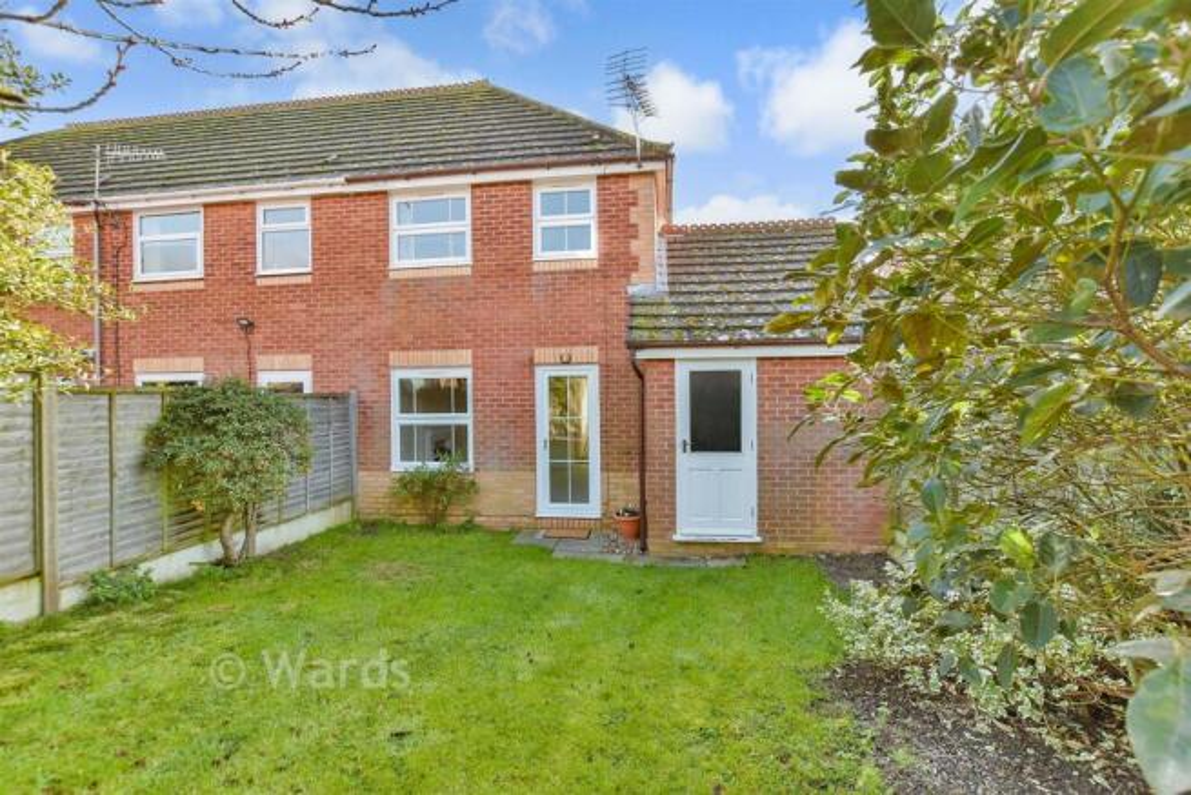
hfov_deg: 100.4
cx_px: 596
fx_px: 496
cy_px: 398
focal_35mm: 15
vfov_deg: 77.4
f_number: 5.6
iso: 640
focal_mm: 10
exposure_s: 1/200
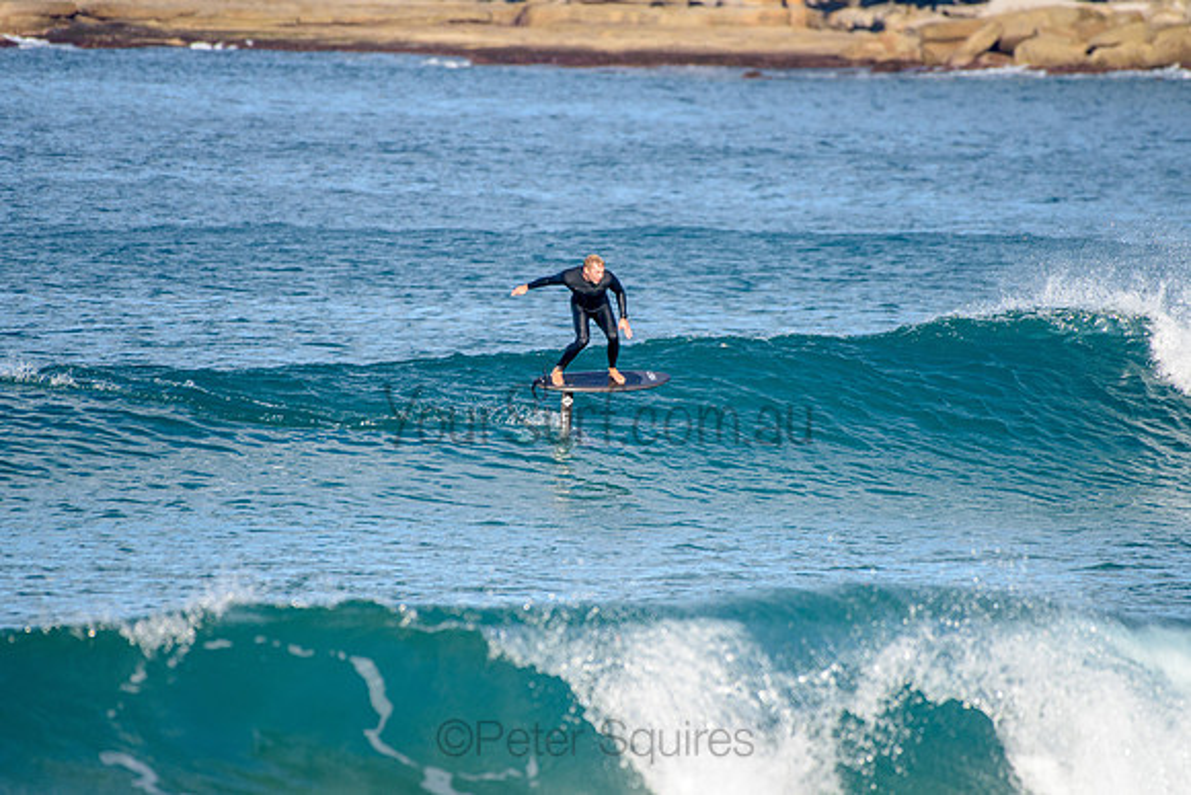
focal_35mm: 613
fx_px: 20293
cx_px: 612
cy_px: 387
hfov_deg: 3.4
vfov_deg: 2.2
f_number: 5.6
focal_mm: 500
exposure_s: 1/2000
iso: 360
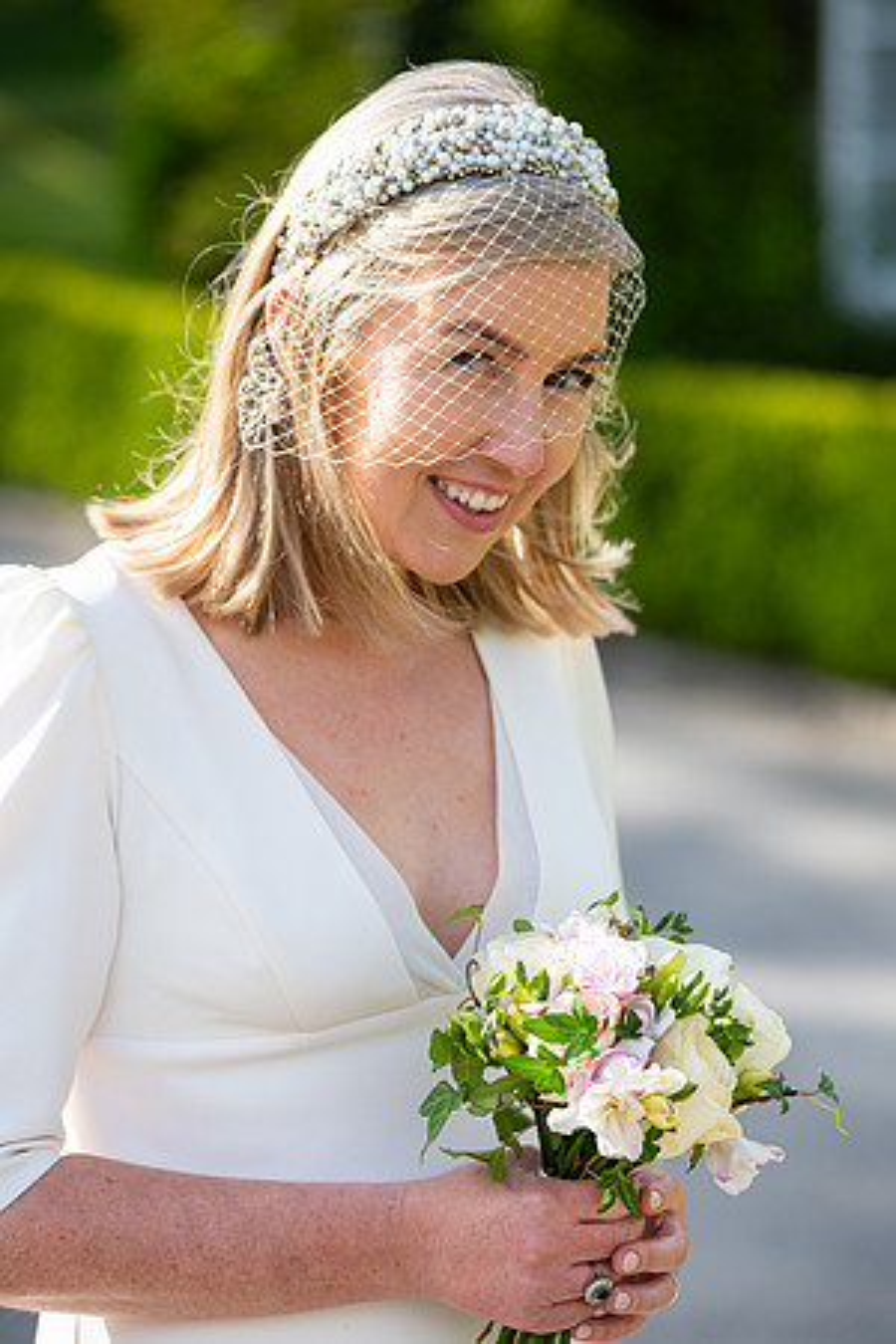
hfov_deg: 12.2
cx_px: 448
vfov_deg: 18.3
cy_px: 672
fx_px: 4181
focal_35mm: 112
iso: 125
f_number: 3.5
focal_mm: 112
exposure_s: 1/800
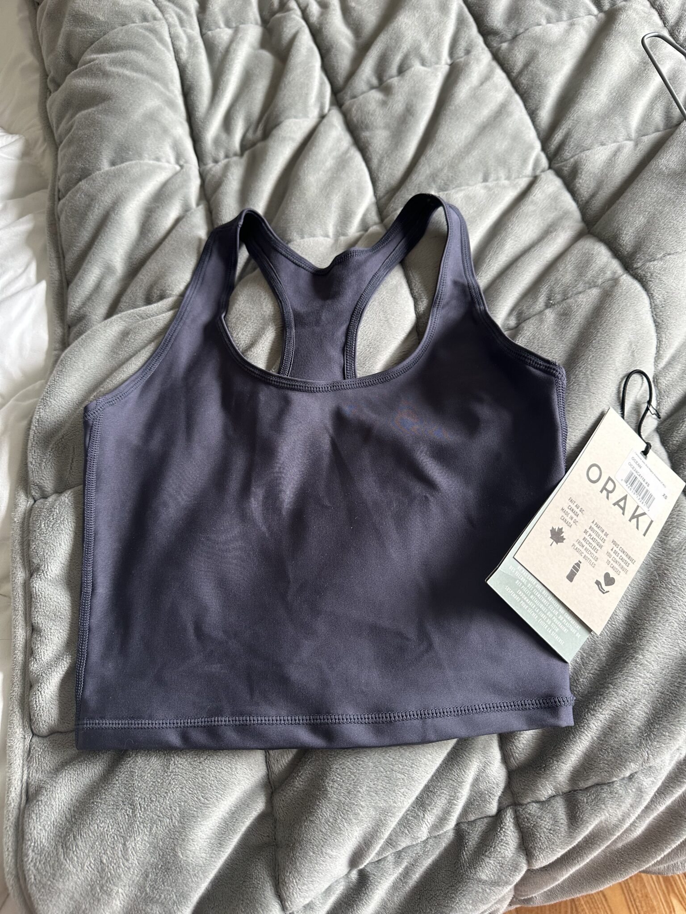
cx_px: 343
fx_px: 634
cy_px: 457
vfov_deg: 71.6
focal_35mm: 24
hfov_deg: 56.8
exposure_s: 1/121
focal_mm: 6.86
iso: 200
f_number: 1.78
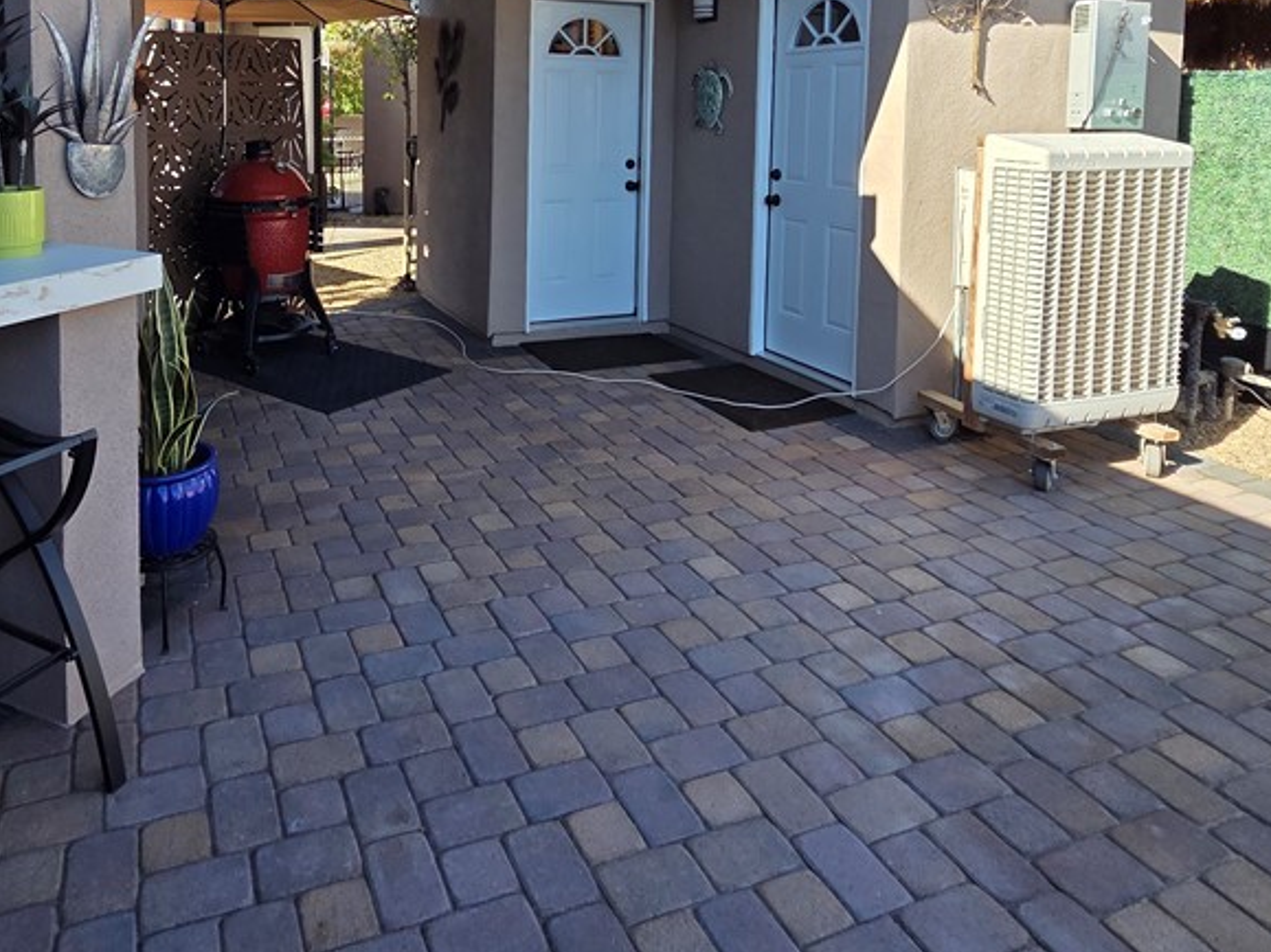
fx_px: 844
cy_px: 180
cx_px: 487
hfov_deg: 72.9
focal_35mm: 23
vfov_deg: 54.5
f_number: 2.2
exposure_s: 1/585
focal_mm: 2.2
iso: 50
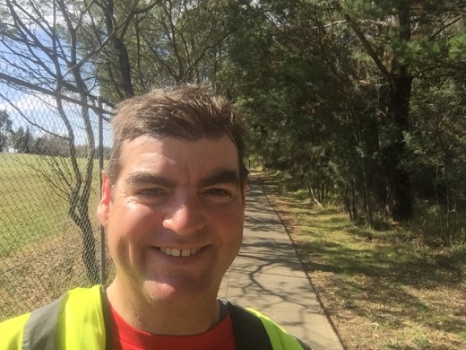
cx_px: 233
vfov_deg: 45.4
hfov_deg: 58.4
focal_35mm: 31
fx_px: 417
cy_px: 175
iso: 32
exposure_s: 1/525
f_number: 2.2
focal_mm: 2.65
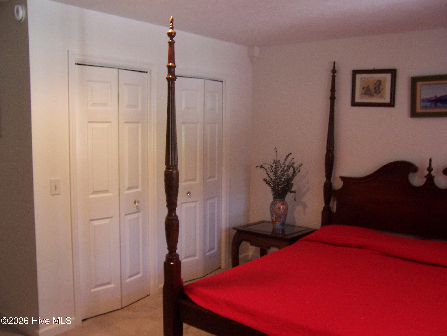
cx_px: 224
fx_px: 426
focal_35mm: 33
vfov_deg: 42.9
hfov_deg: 55.4
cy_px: 168
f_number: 3.4
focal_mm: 5.5
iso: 140
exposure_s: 1/8
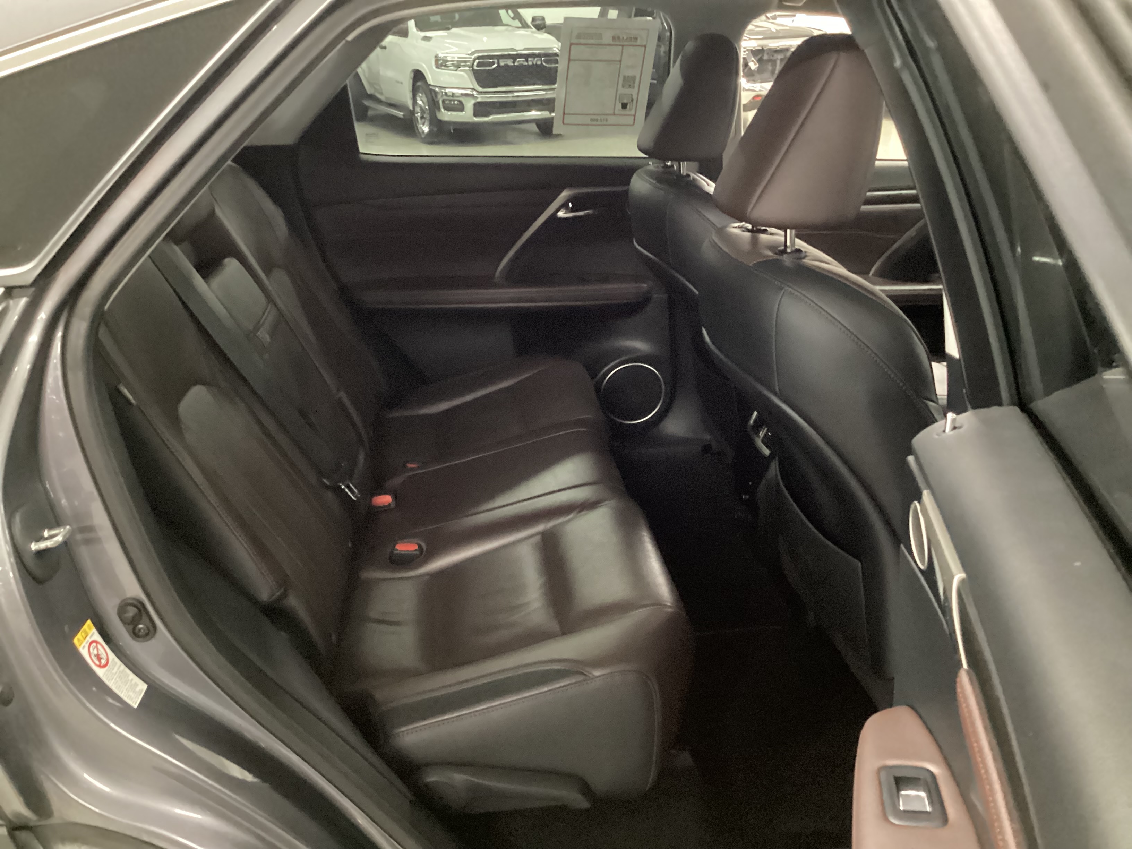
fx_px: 1014
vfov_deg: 45.4
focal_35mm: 31
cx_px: 566
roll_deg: +2.1
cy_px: 424
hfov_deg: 58.4
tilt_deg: -24.2
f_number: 2.4
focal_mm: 3.3
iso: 640
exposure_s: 1/15
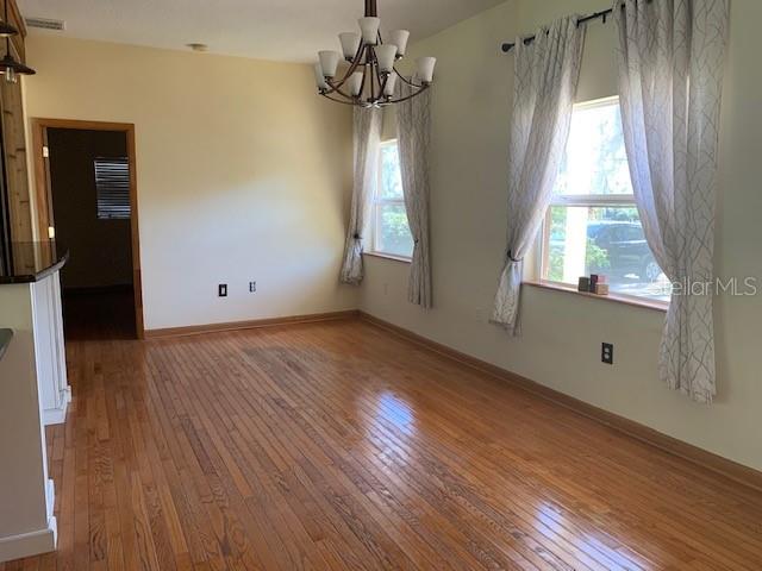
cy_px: 286
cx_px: 381
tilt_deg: -7.0
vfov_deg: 53.1
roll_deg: -0.5
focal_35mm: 26
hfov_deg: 67.3
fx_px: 572
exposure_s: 1/62
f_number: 1.8
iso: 100
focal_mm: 4.25
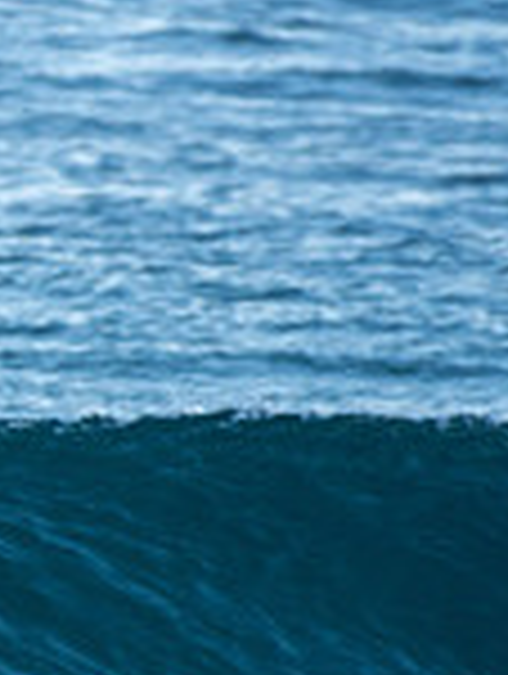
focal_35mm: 2781
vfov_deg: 0.7
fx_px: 54262
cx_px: -580
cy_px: 313
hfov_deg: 0.5
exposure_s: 1/400
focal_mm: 500
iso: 280
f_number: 5.6
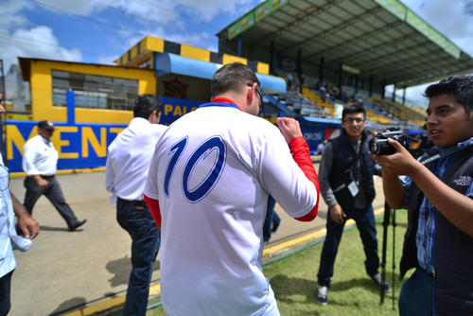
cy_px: 158
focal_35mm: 20
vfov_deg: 62.0
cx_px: 236
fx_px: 263
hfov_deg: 83.9
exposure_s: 1/1600
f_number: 3.2
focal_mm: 20
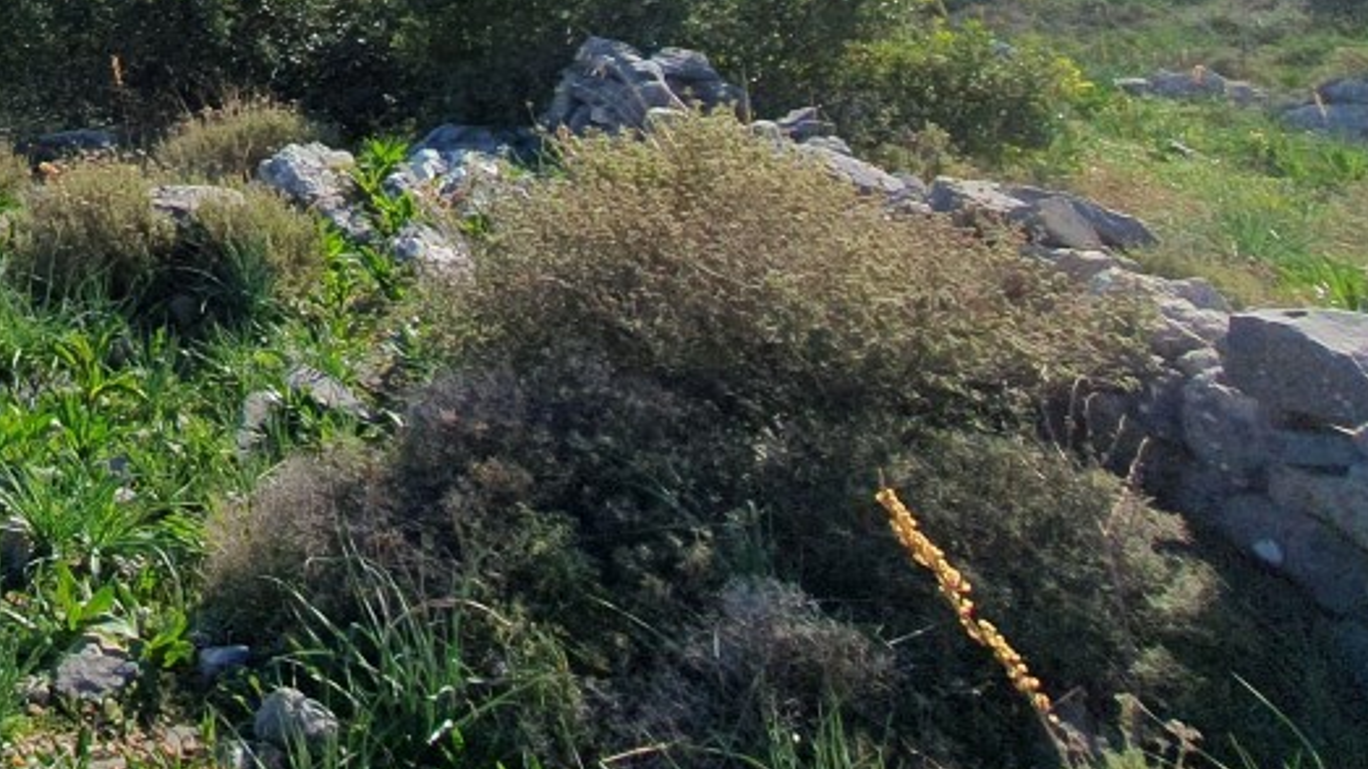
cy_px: -384
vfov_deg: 24.0
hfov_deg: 37.3
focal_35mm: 39
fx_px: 1414
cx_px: -322
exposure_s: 1/1668
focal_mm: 1.8
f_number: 2.2
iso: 50
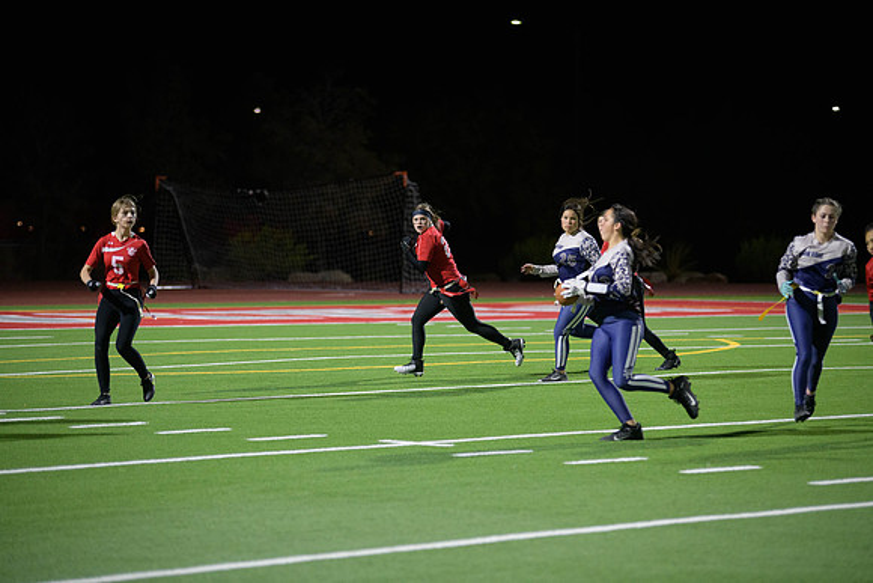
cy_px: 292
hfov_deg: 15.2
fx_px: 3274
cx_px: 436
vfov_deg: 10.2
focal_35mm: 135
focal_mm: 135
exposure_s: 1/640
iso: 3600
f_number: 2.8
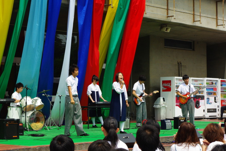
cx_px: 109
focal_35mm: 90
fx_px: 566
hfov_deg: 22.6
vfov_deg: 15.2
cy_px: 74
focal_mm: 55
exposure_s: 1/350
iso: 400
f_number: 11
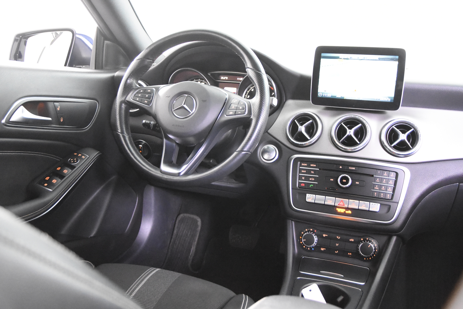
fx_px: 463
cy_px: 154
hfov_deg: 53.1
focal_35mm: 36
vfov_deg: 36.9
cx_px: 232
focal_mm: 24
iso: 10000
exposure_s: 1/40
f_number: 3
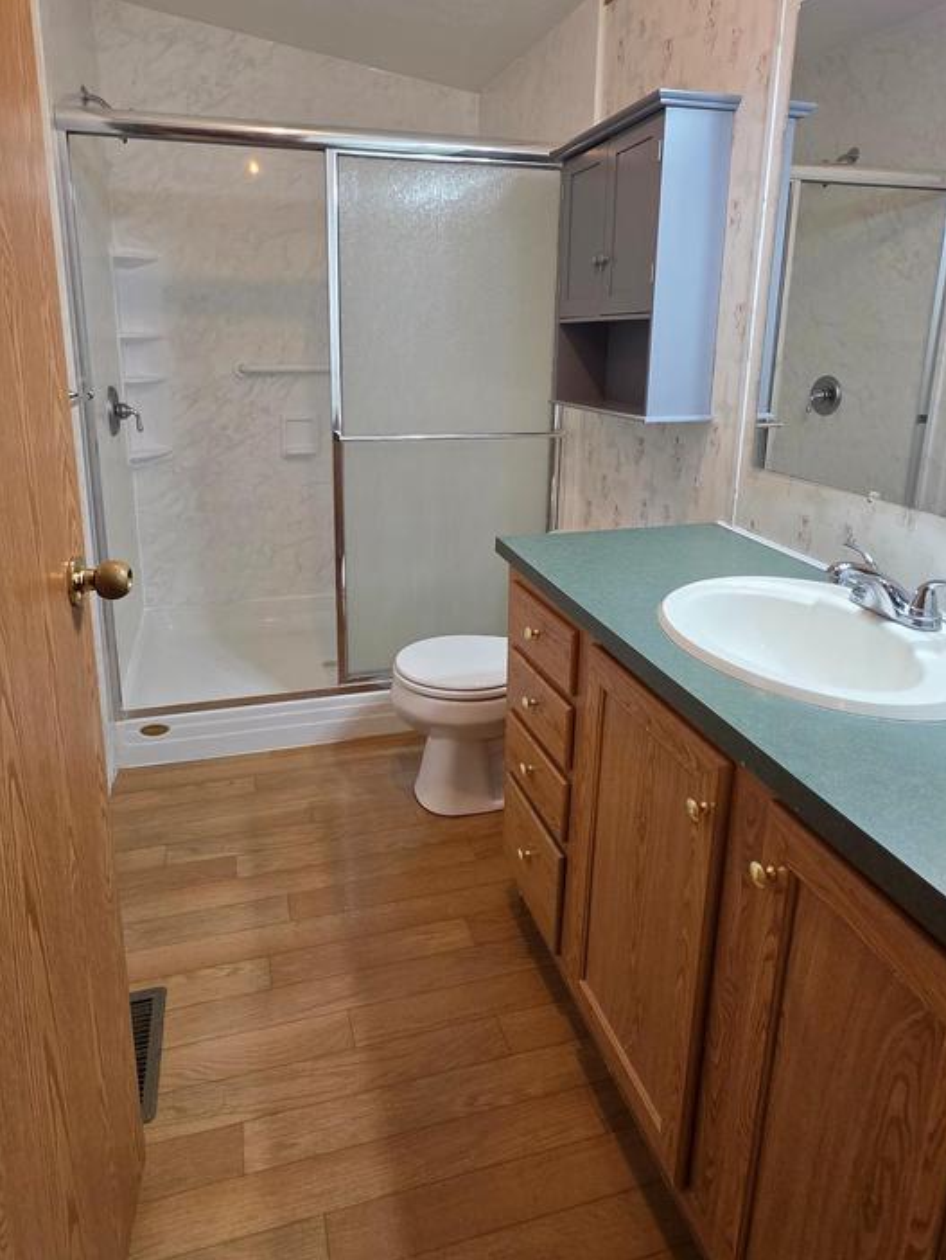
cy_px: 508
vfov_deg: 80.8
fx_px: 728
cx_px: 425
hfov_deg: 65.8
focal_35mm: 20
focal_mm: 2.2
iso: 200
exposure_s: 1/120
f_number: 1.9
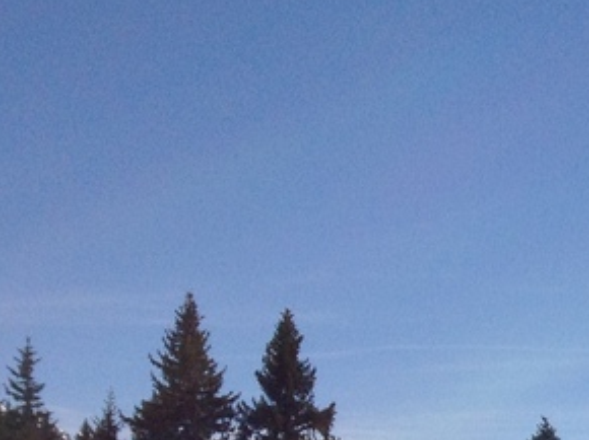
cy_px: 710
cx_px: 1184
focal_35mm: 145
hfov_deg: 12.1
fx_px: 2465
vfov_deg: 9.8
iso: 64
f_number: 2.4
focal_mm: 4.28
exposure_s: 1/4608
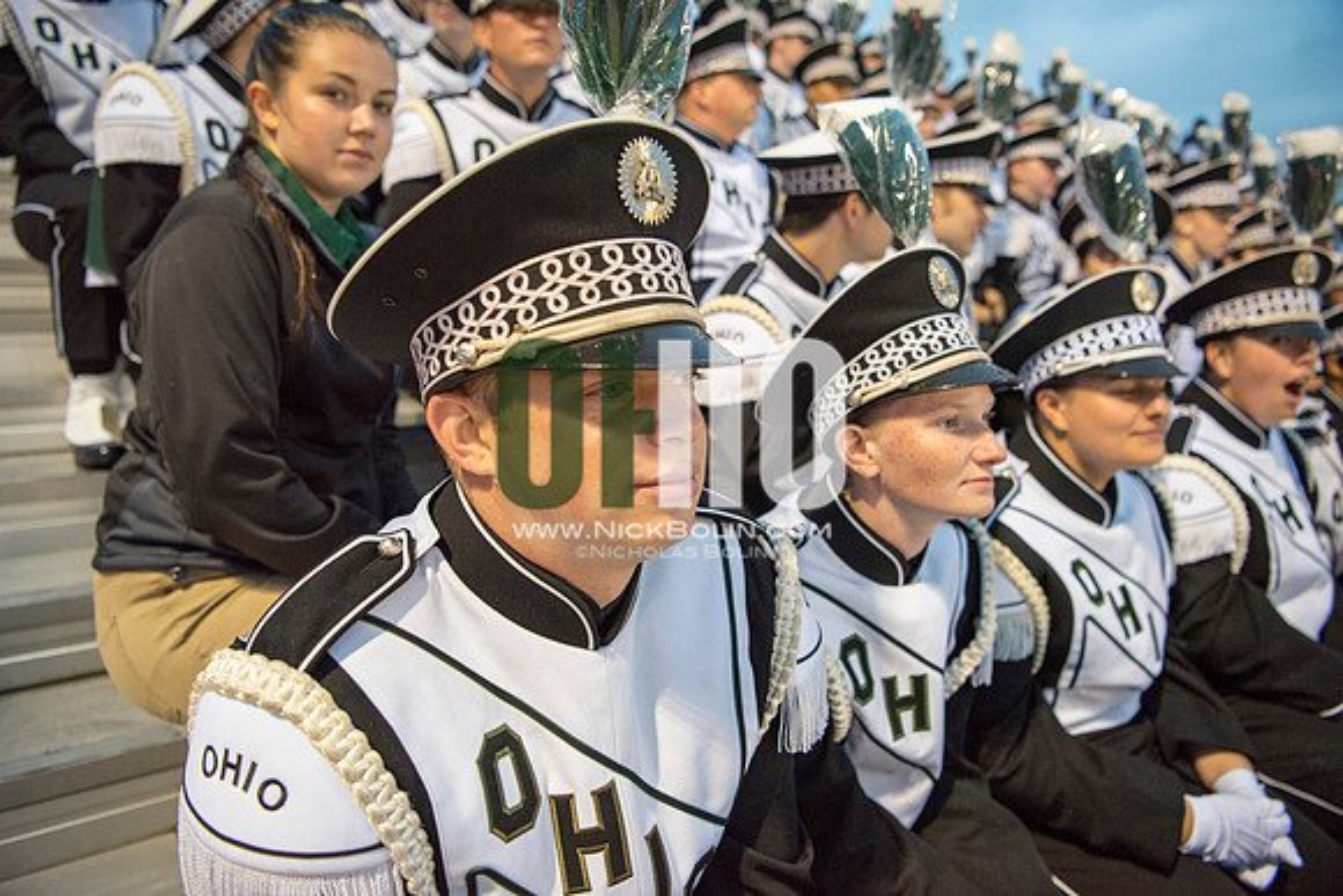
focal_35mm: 24
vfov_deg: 53.2
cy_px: 448
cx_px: 672
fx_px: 896
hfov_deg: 73.7
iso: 2000
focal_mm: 24
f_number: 3.2
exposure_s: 1/320
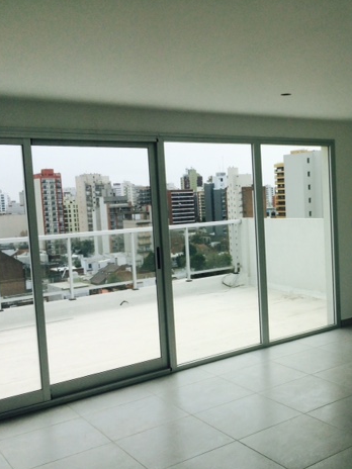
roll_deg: +3.1
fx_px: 542
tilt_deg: -5.2
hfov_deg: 34.5
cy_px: 240
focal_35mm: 40
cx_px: 296
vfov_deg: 46.8
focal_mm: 4.15
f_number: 2.2
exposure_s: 1/1172
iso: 32
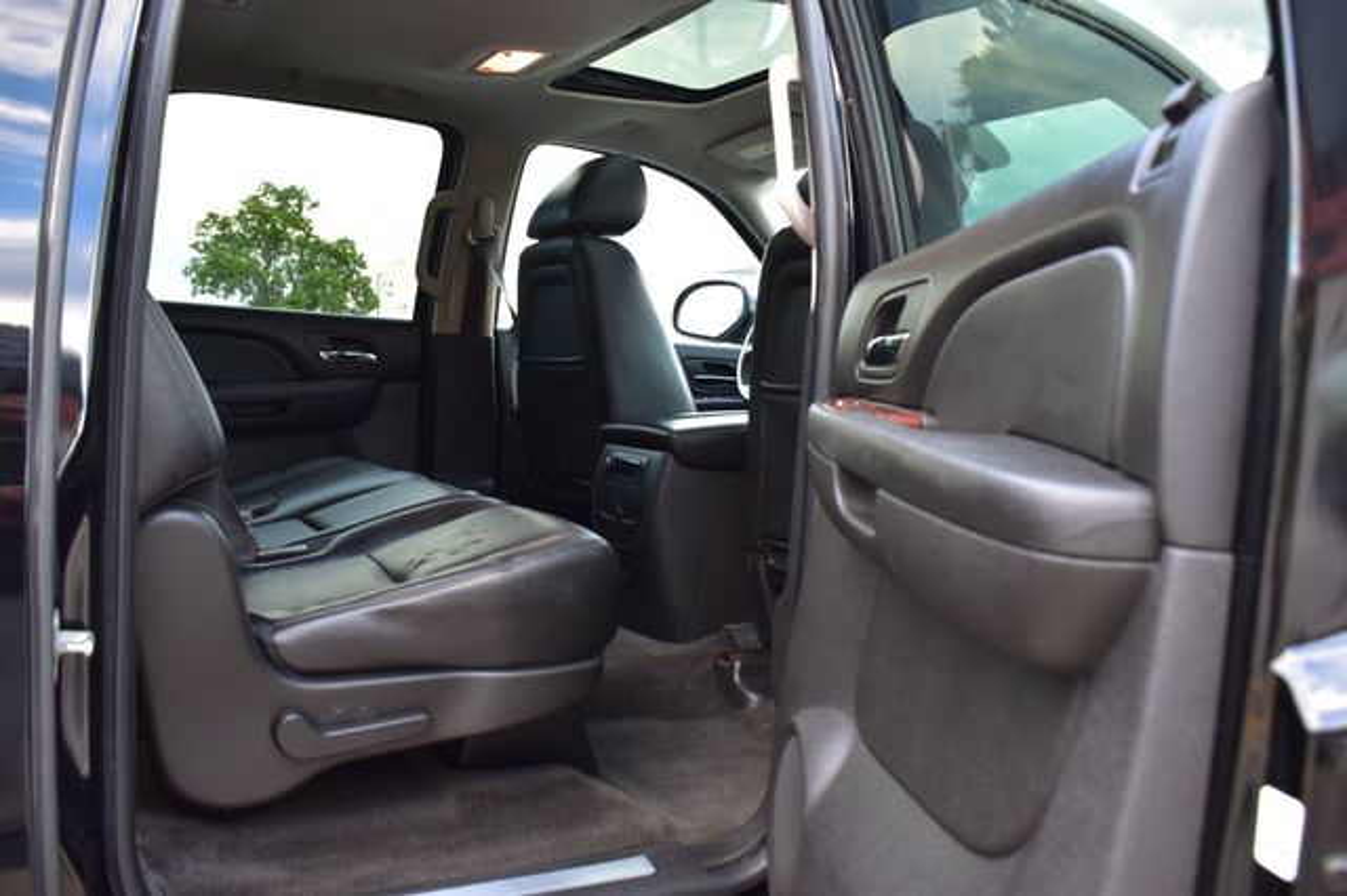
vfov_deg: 41.7
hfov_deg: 59.5
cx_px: 674
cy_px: 448
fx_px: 1178
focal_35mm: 32
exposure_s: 1/25
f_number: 7.1
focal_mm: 21
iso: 400
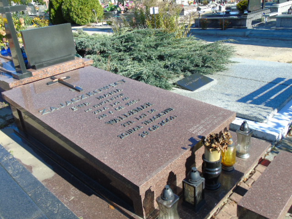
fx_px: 245
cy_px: 110
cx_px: 146
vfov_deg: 48.2
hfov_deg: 61.7
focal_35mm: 29
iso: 80
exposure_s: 1/320
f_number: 3.6
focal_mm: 5.2
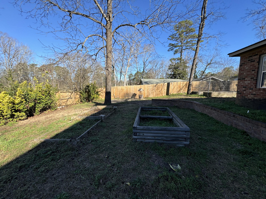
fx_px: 108
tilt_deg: -7.0
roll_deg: -0.1
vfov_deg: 85.7
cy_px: 100
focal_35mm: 14
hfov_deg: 102.1
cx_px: 133
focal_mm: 2.22
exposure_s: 1/787
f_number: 2.2
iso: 40
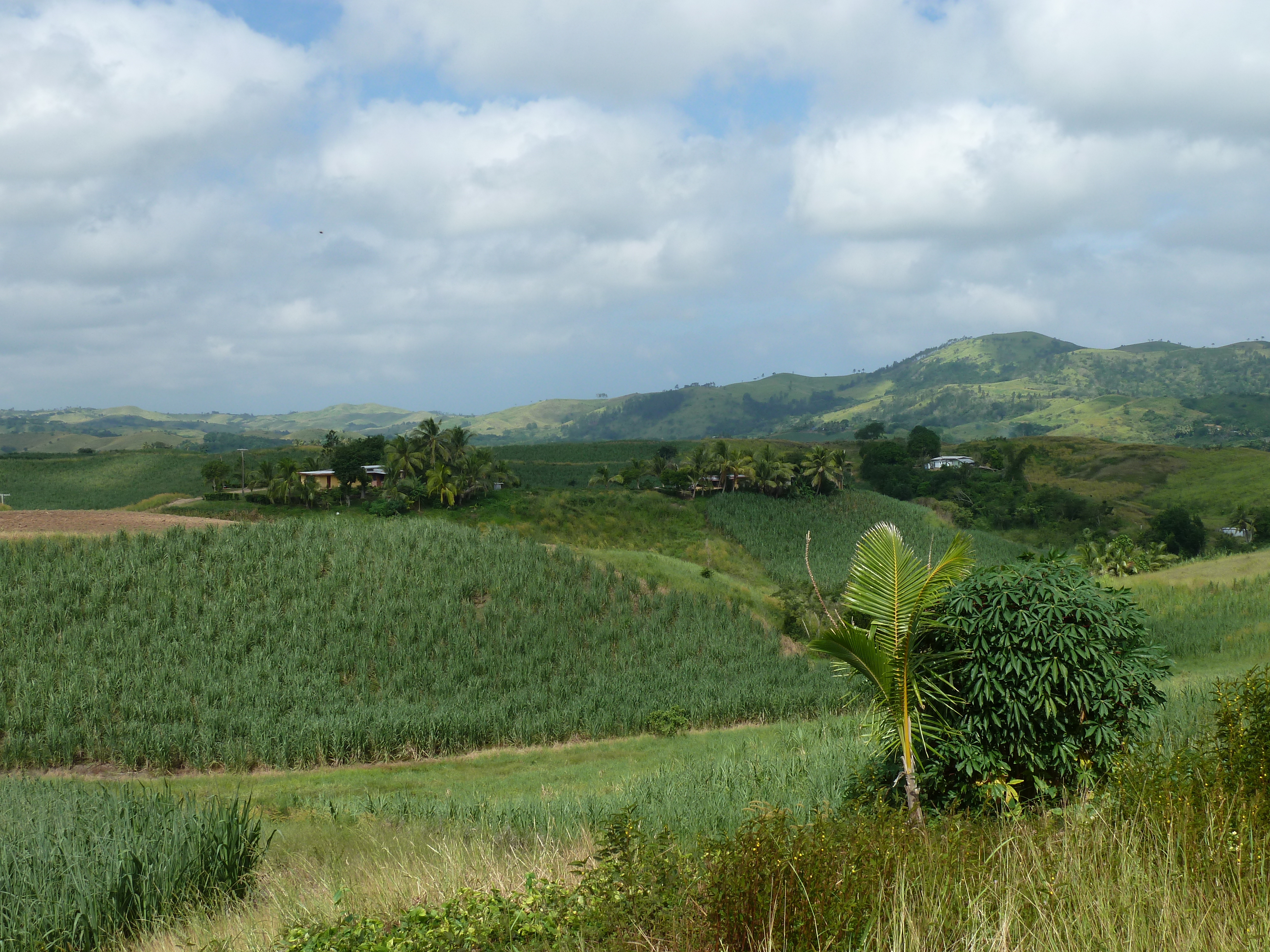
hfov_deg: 44.8
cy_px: 476
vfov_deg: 34.3
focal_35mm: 42
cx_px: 635
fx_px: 1541
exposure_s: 1/400
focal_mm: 6.9
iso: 80
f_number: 5
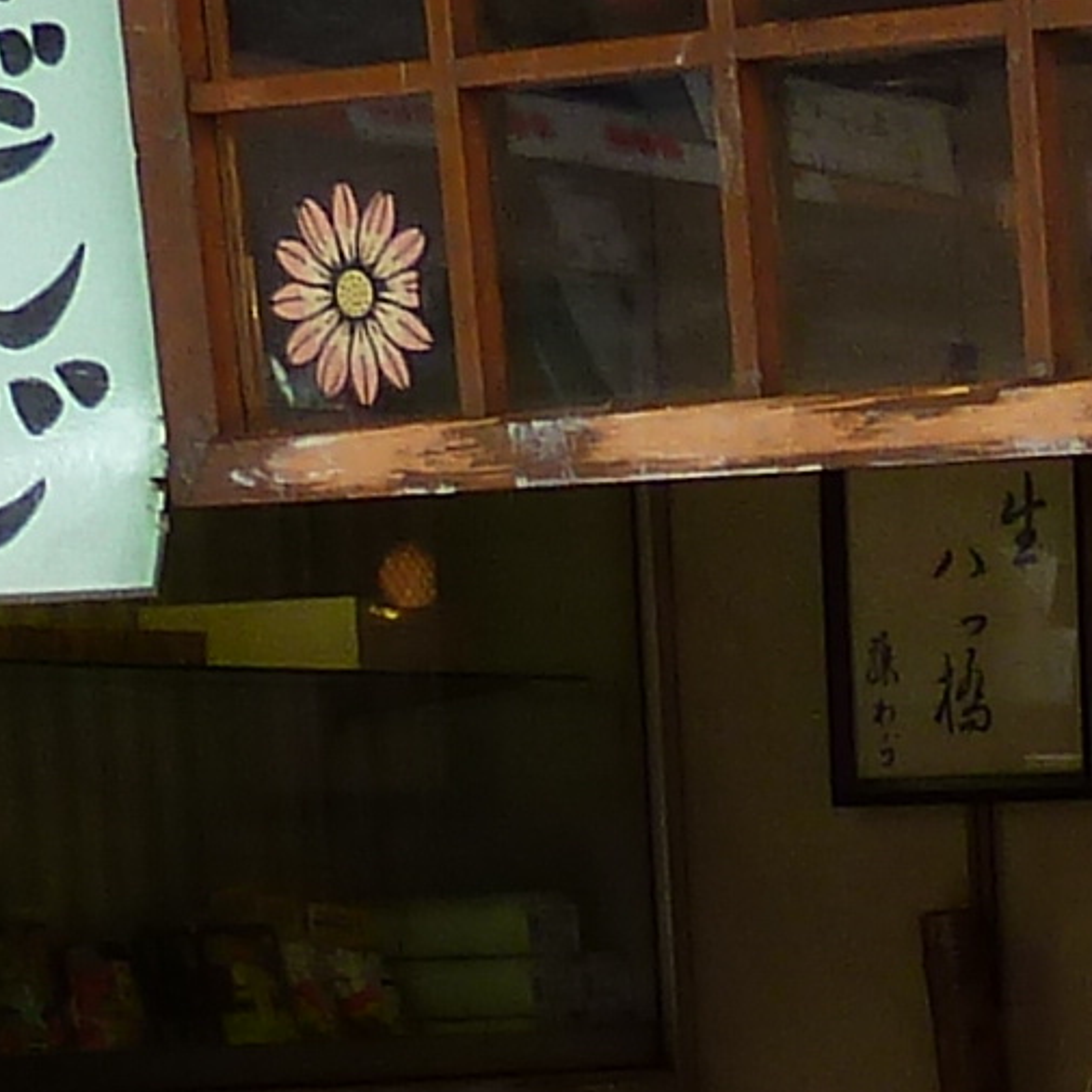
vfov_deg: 9.3
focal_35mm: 175
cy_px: 2206
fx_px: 6246
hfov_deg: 9.6
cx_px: 1860
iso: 80
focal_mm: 4.1
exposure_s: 1/60
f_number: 3.3
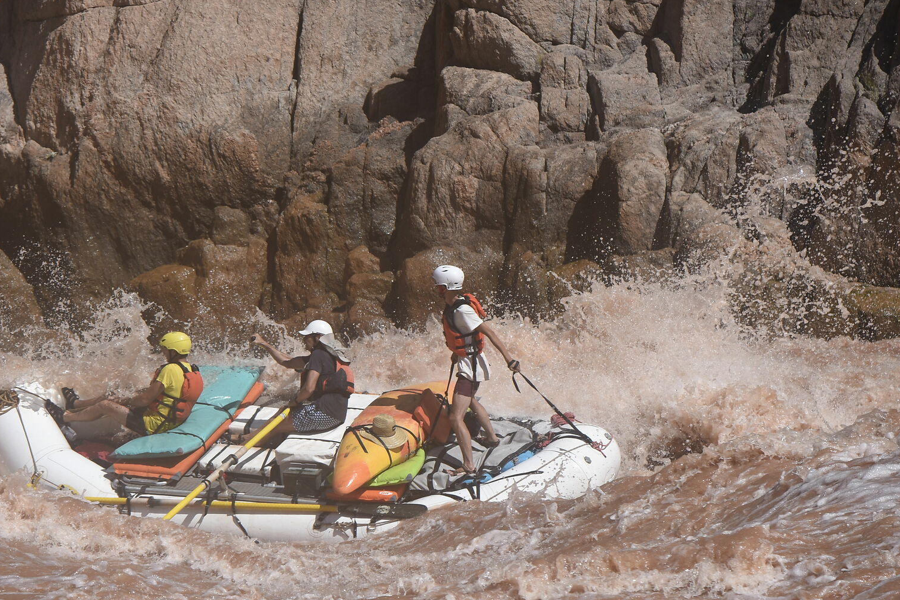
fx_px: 7976
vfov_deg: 4.3
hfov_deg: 6.5
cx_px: 243
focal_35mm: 319
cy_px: 395
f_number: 6.3
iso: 200
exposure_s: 1/1250
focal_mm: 200
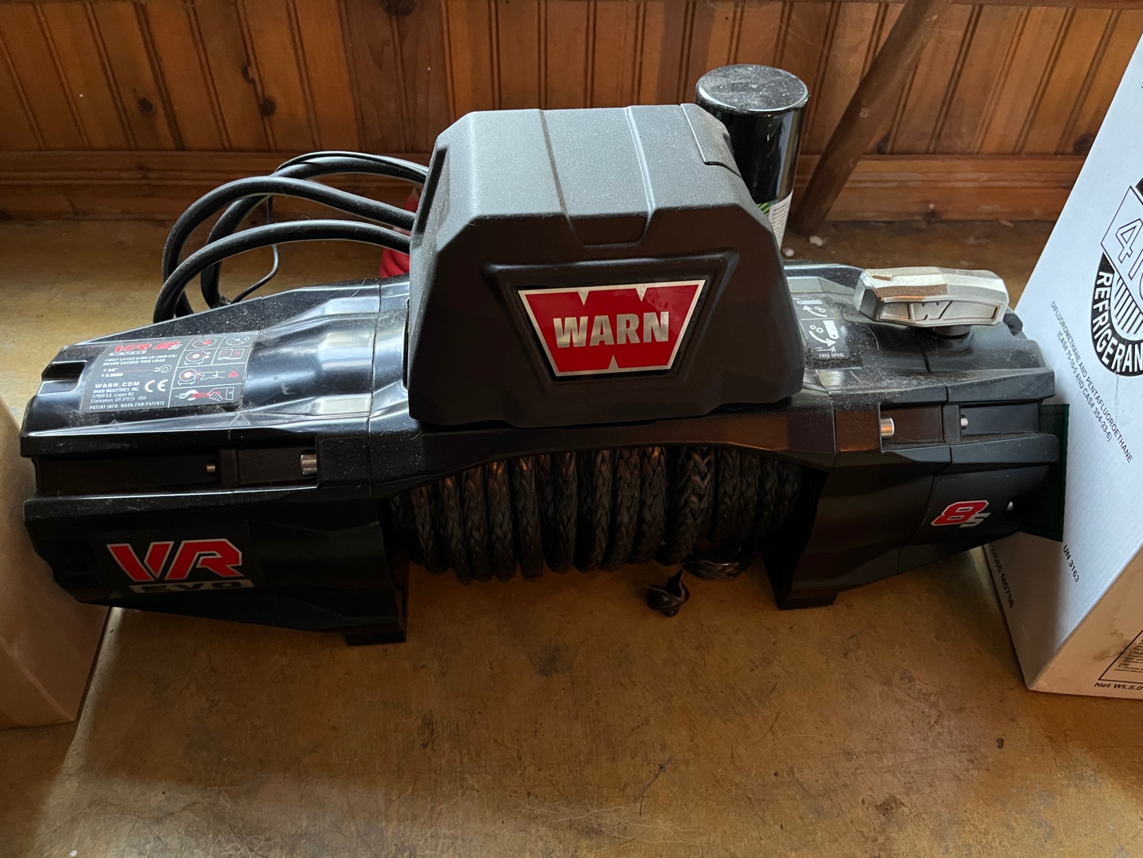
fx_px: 859
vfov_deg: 53.1
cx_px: 572
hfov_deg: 67.3
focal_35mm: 26
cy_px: 429
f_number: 1.6
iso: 500
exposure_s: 1/30
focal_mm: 5.1
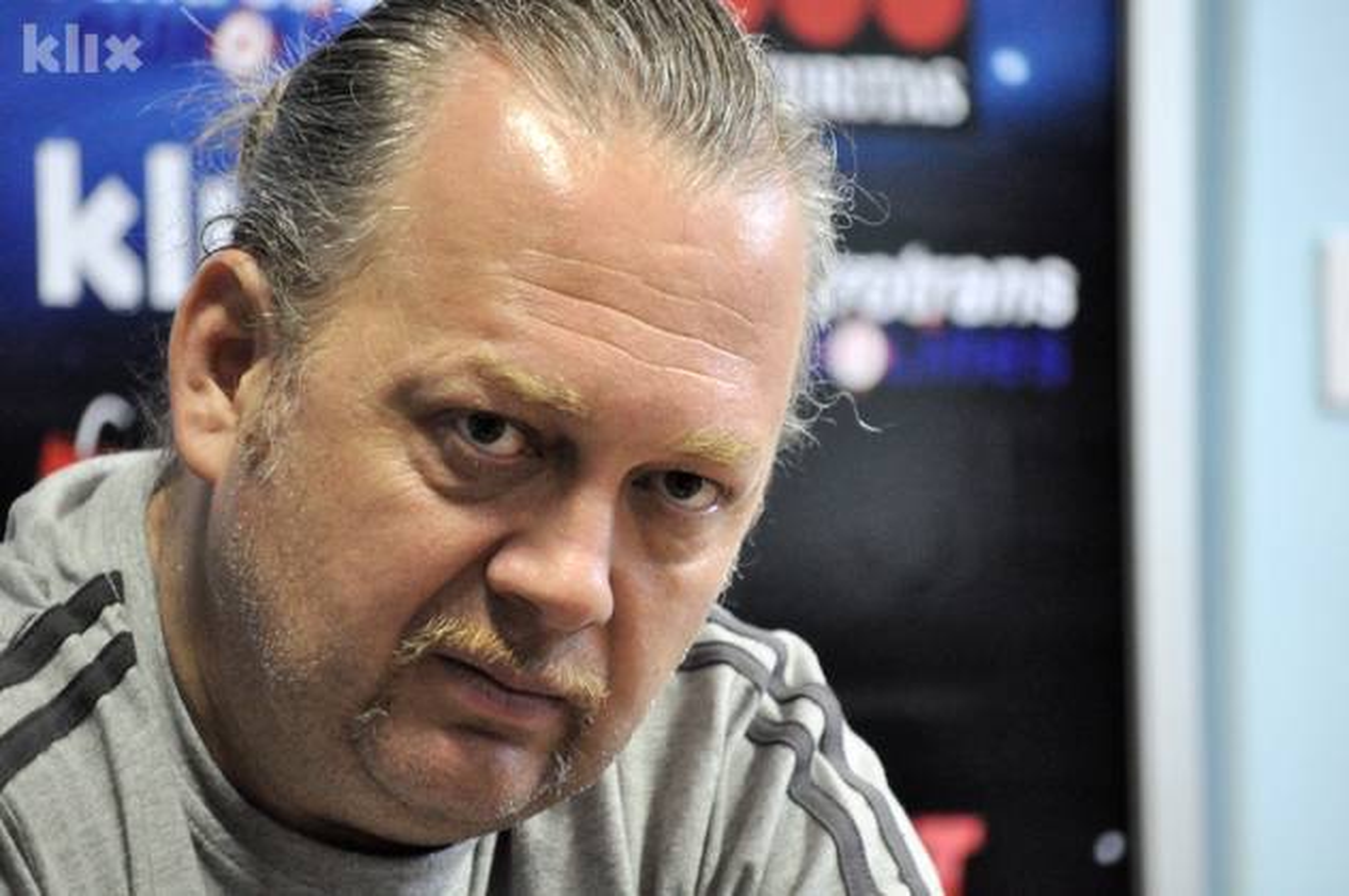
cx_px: 674
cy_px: 448
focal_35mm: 240
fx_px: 8984
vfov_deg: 5.7
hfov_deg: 8.6
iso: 3200
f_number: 5.3
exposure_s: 1/40
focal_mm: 160
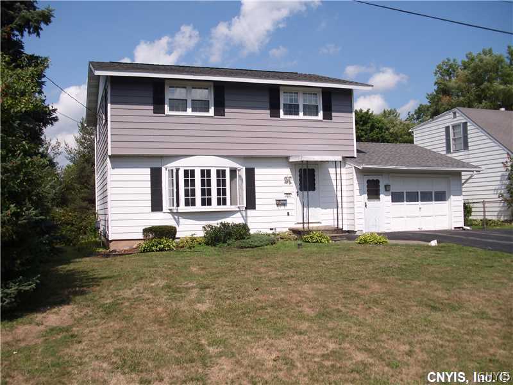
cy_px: 192
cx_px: 256
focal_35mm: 36
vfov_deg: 39.7
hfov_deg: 51.4
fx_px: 534
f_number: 7.8
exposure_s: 1/200
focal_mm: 6.3
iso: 80
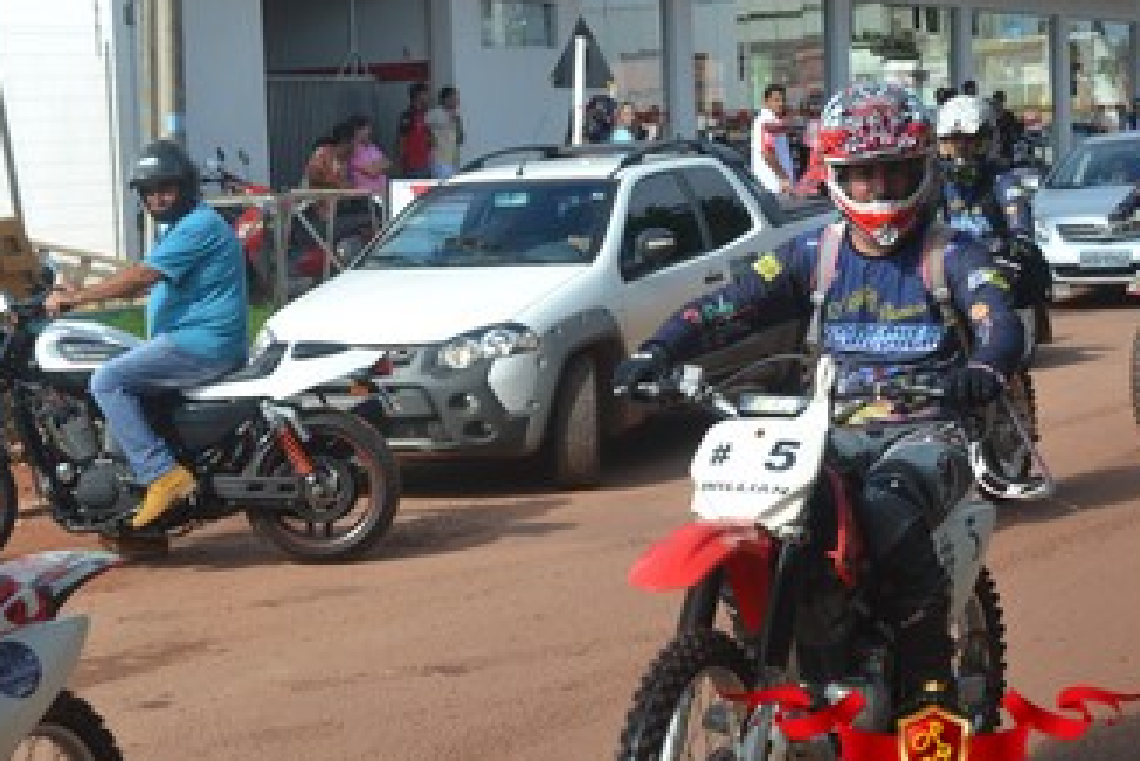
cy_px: 382
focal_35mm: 83
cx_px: 407
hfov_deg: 24.4
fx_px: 2629
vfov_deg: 16.5
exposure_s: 1/250
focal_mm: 40
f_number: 8
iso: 100
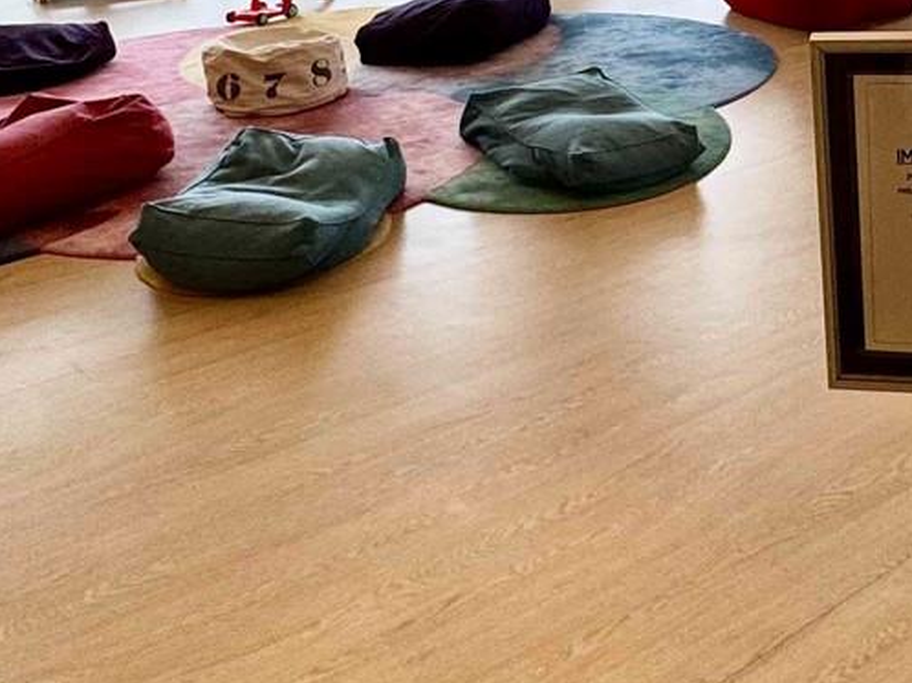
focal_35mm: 45
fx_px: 1185
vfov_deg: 28.0
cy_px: -145
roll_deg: +0.6
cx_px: 700
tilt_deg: -5.5
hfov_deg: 40.7
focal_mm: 2.22
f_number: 2.2
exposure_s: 1/120
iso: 80
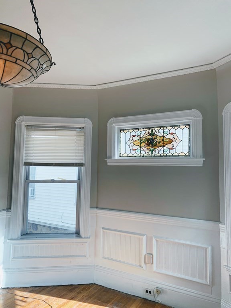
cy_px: 154
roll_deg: -1.8
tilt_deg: +3.4
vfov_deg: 67.3
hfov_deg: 53.1
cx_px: 116
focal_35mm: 26
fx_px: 231
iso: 25
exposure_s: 1/120
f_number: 1.8
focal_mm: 4.25
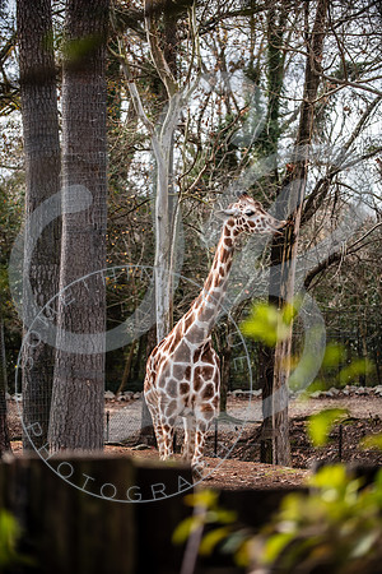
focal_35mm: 116
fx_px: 1846
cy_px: 287
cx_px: 191
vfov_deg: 17.6
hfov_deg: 11.8
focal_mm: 116
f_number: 2.8
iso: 100
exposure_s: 1/500
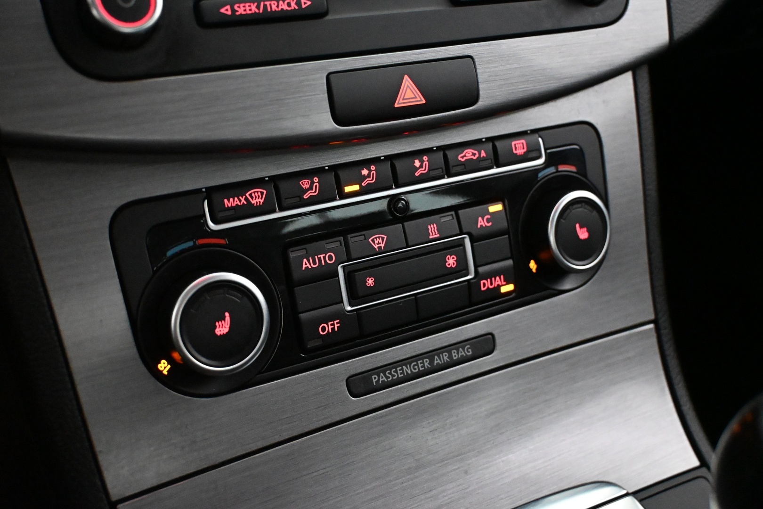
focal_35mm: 40
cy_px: 254
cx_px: 382
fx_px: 842
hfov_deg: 48.7
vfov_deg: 33.6
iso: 9000
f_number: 4.5
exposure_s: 1/60
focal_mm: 26.5
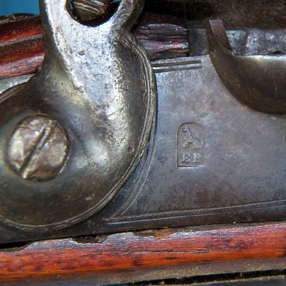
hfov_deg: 10.5
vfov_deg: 10.5
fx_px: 1561
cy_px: 143
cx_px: 191
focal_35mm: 167
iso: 400
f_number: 4
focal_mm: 25.4
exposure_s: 1/50
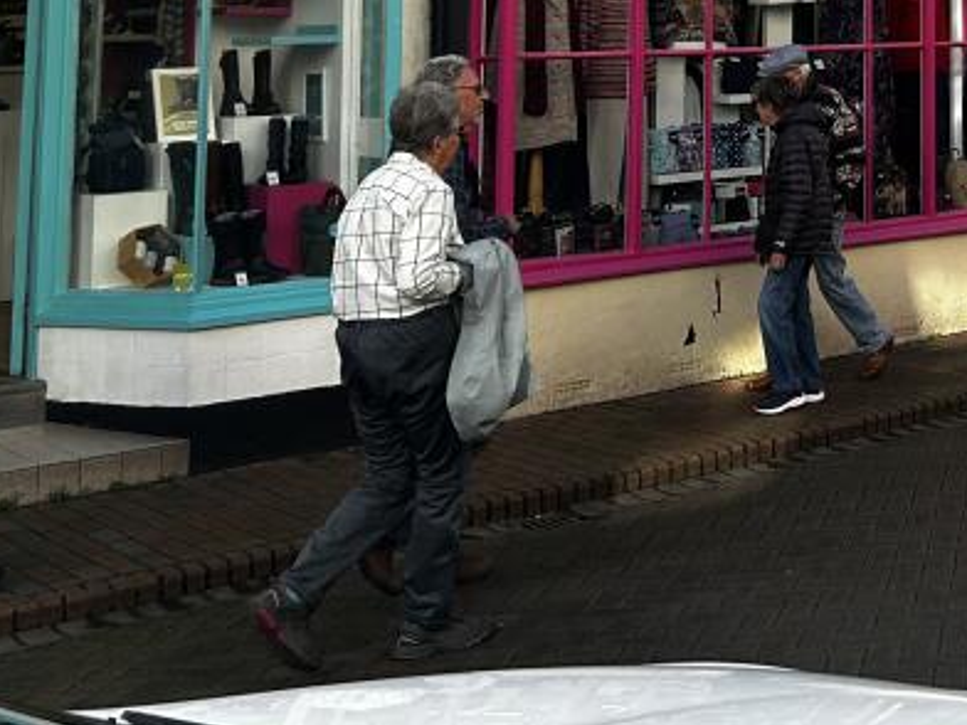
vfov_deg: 20.1
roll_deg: +1.7
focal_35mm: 68
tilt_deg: +6.9
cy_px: -180
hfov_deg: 26.2
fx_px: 1900
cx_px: 1076
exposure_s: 1/1431
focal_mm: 5.7
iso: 50
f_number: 1.5
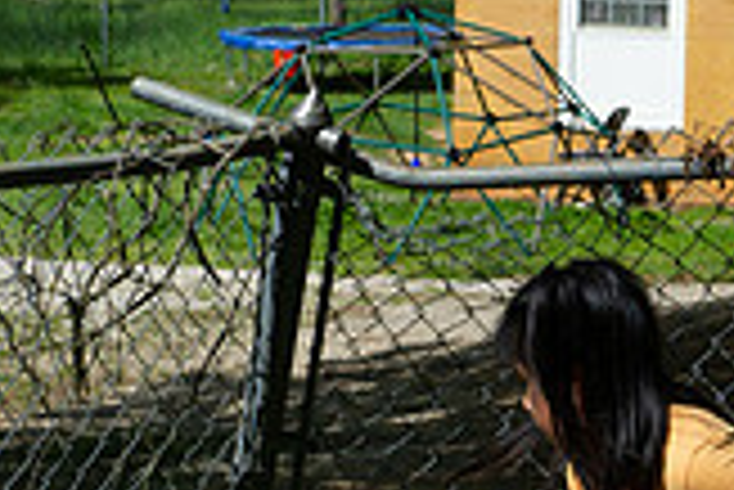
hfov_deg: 9.3
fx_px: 4489
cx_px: 599
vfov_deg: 6.2
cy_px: 746
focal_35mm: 220
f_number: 10
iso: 200
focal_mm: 62
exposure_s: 1/400
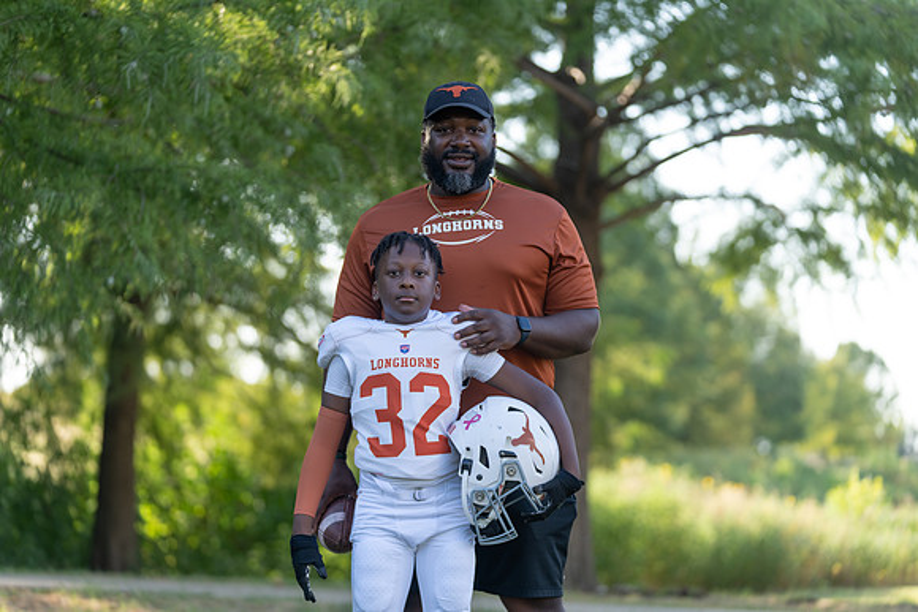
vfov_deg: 12.2
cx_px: 459
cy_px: 306
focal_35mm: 112
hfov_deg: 18.3
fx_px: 2857
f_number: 2.8
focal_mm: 112
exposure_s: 1/400
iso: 125
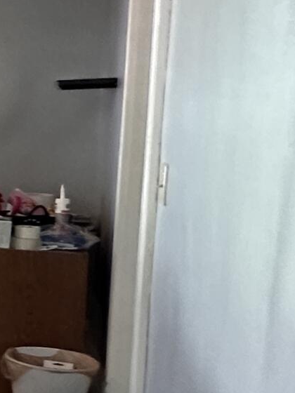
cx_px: -630
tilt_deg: -5.6
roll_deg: +0.9
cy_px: 188
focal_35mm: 75
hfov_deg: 10.9
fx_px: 852
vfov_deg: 26.0
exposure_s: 1/60
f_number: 2.2
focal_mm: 2.22
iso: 320
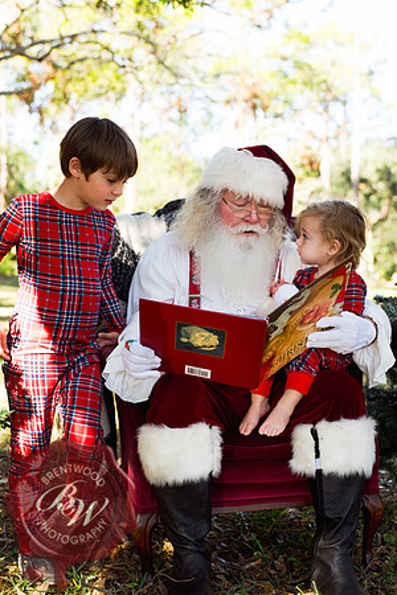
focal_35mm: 50
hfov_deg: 27.0
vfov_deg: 39.6
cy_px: 298
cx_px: 198
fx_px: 827
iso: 125
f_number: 4
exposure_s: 1/160
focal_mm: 50
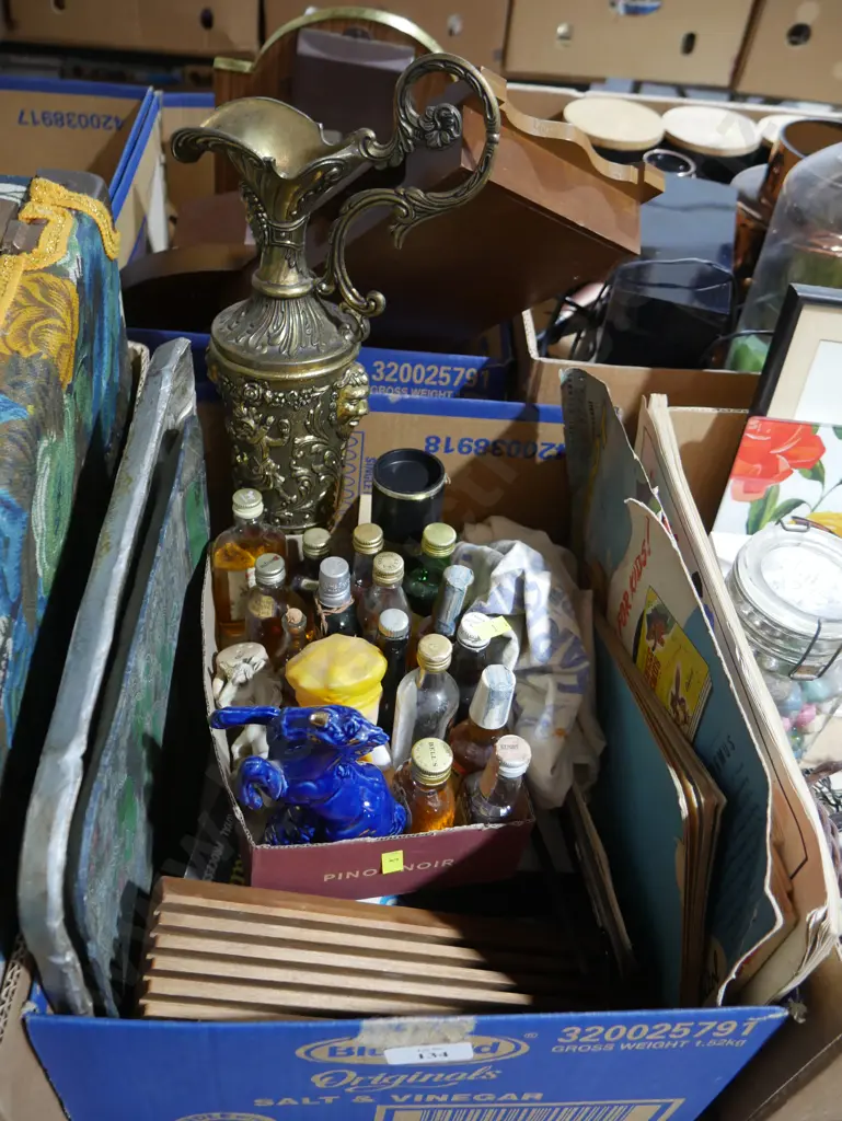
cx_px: 421
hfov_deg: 46.8
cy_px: 560
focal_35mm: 30
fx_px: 972
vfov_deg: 59.9
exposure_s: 1/60
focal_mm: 15
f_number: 3.6
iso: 800
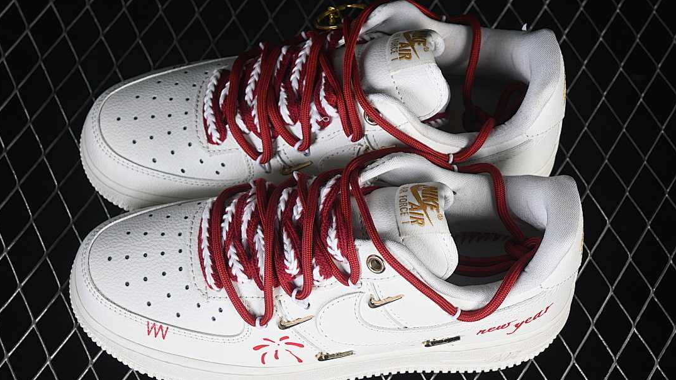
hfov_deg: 26.9
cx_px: 337
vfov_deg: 15.3
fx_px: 1416
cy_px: 196
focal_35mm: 79
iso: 160
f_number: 7.1
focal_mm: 50
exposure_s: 1/80
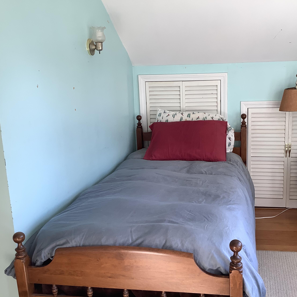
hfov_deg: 44.6
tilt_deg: -12.9
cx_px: 184
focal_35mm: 37
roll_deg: +0.9
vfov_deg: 44.9
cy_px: 149
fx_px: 359
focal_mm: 3.3
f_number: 2.4
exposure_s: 1/60
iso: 50
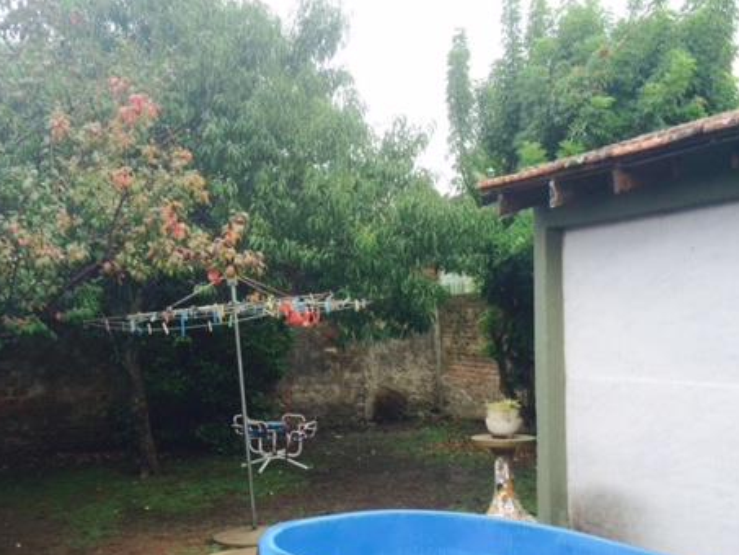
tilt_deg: -5.2
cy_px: 390
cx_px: 279
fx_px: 876
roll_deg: +3.1
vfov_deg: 34.7
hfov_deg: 45.4
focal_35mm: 41
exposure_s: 1/247
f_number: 2.2
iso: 32
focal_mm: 4.15
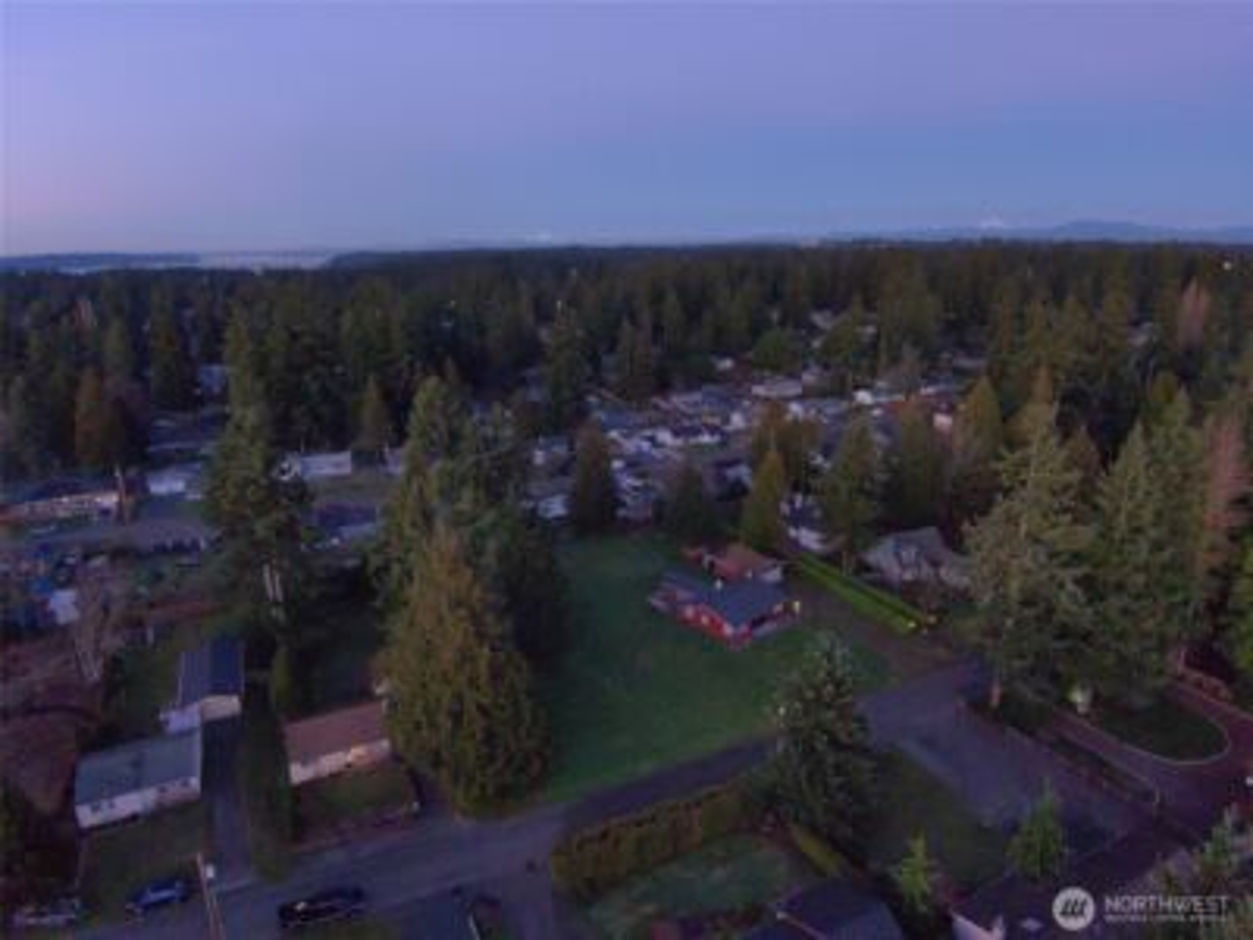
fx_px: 760
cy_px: 470
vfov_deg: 63.4
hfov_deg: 79.0
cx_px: 626
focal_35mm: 21
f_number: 2.8
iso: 1600
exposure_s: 1/61
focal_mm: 3.7
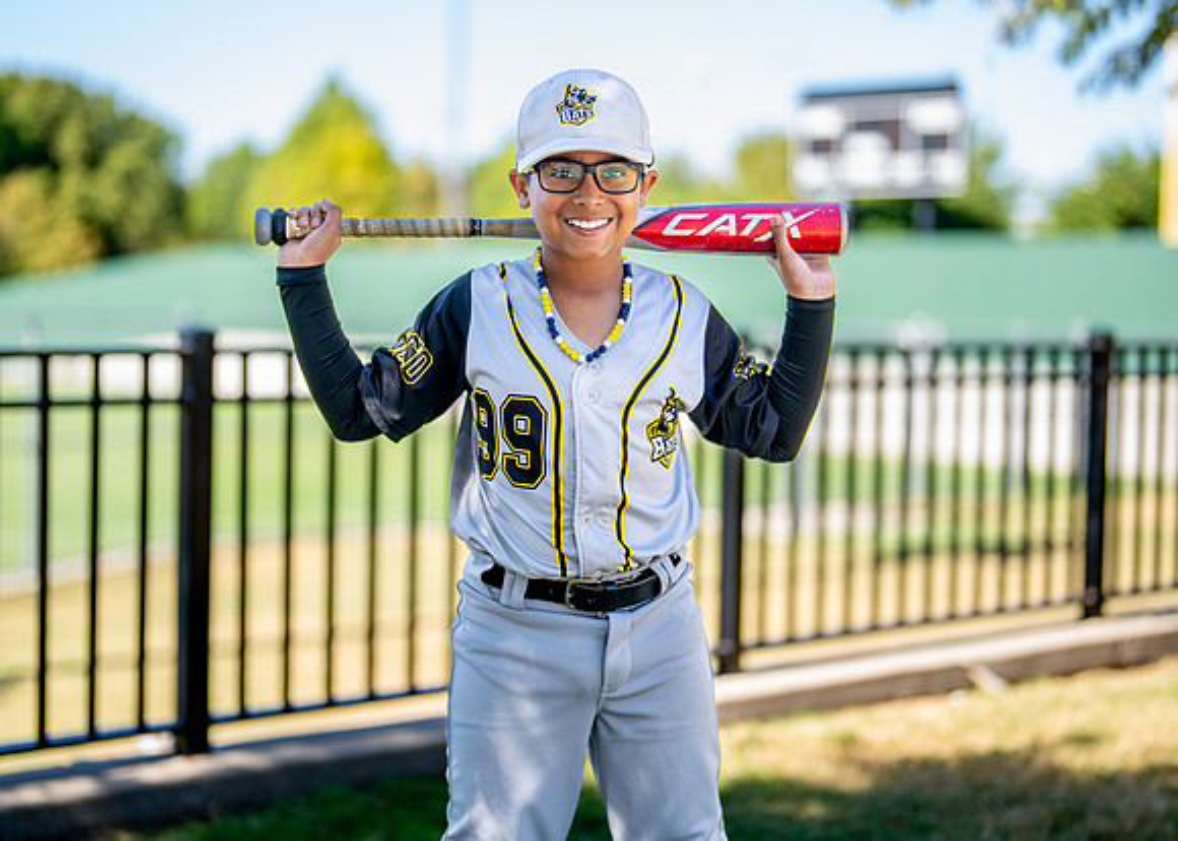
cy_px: 349
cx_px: 566
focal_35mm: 66
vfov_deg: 21.4
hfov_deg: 29.7
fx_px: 2220
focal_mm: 50
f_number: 1.2
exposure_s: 1/1600
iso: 100
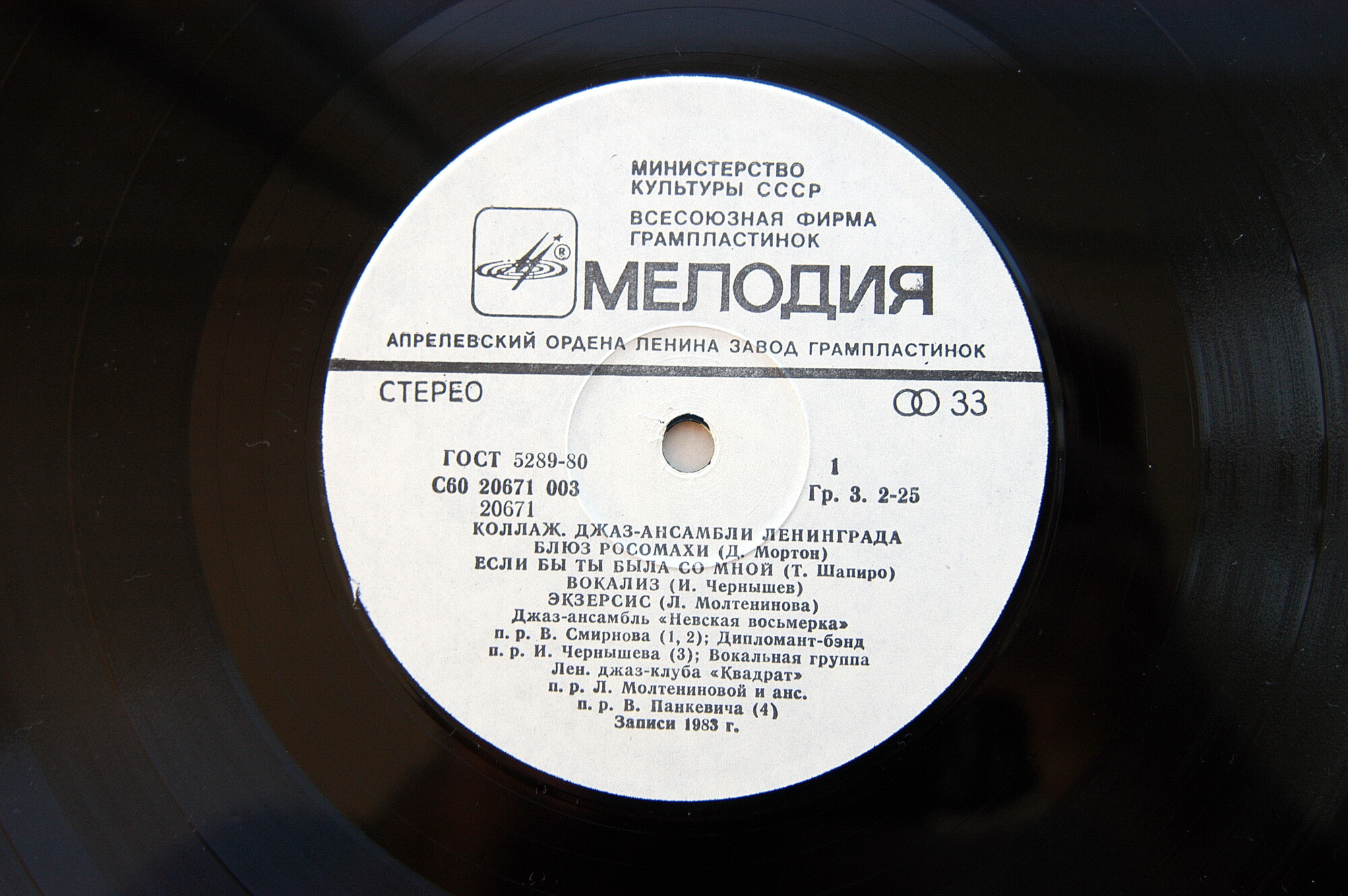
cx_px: 674
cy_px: 448
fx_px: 1964
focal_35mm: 52
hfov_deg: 37.9
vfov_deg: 25.7
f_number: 5.6
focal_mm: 35
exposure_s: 1/125
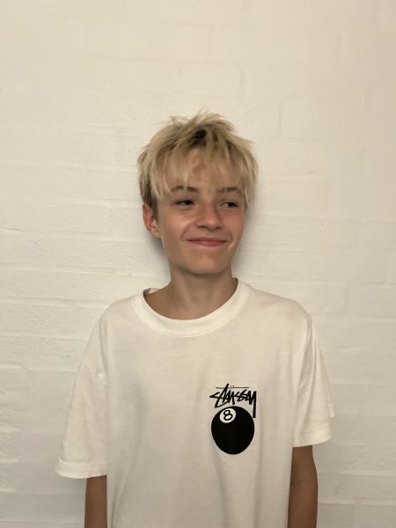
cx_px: 198
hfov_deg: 53.1
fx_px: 397
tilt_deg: -7.0
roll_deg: -3.3
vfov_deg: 67.3
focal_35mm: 26
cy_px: 264
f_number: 1.5
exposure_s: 1/30
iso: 1000
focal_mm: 5.7
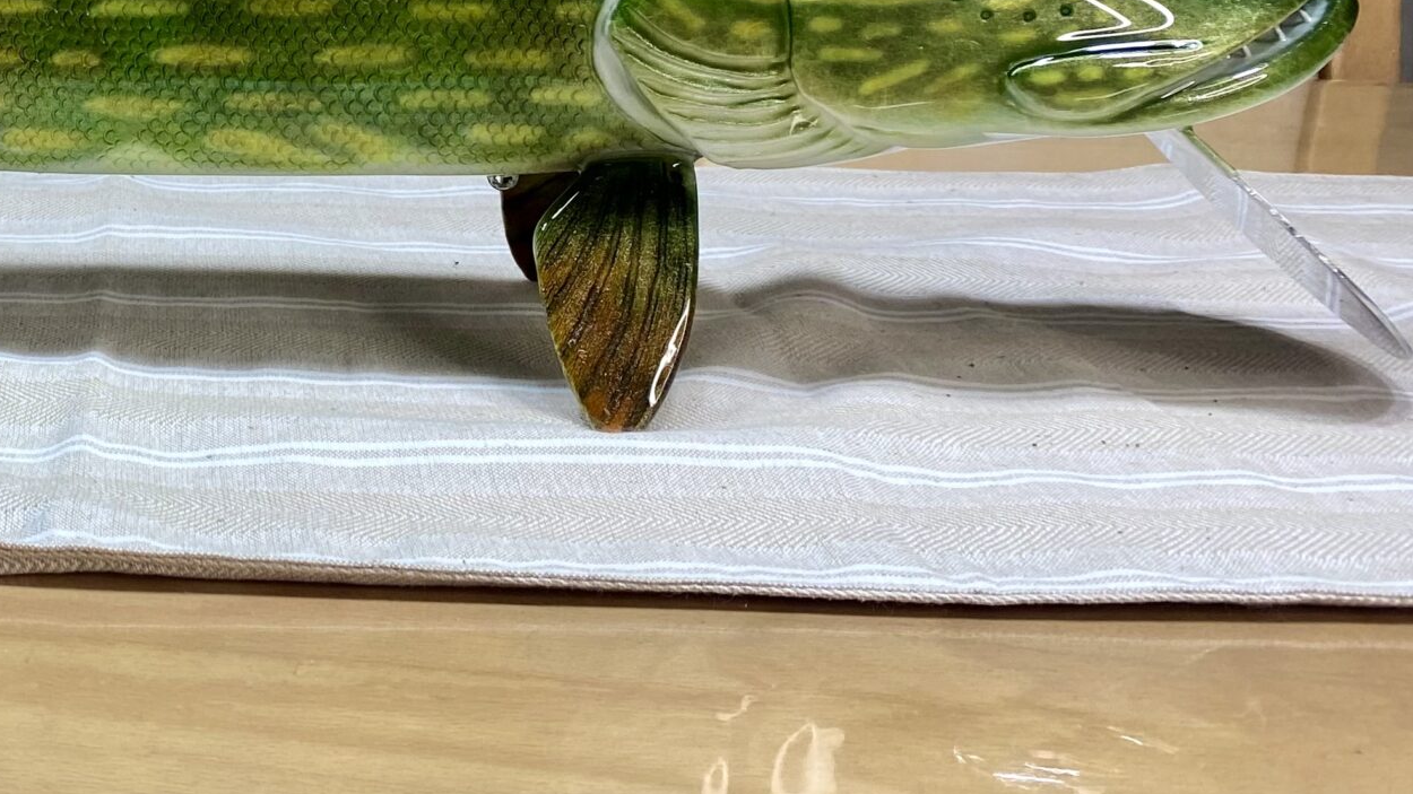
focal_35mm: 58
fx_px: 2173
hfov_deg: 33.3
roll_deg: +0.1
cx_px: 40
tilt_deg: -11.8
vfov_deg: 20.3
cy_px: 59
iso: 50
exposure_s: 1/100
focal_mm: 4.25
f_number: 1.8
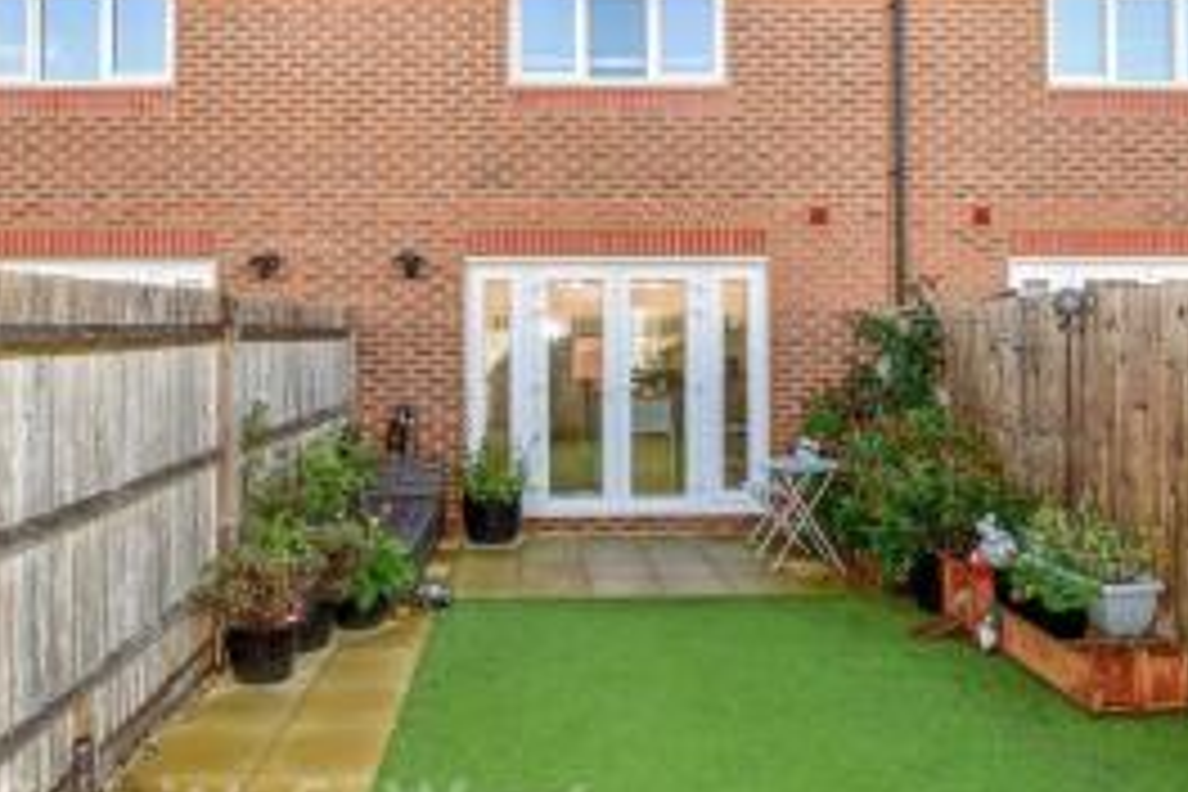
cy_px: 326
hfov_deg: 67.4
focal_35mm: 27
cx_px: 585
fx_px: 891
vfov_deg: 47.7
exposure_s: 1/125
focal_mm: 10
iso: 400
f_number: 8
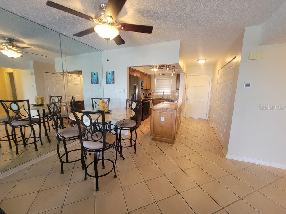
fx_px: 107
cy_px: 107
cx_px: 143
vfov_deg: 89.9
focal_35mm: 13
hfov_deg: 106.2
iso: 160
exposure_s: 1/60
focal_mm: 2.2
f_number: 2.2
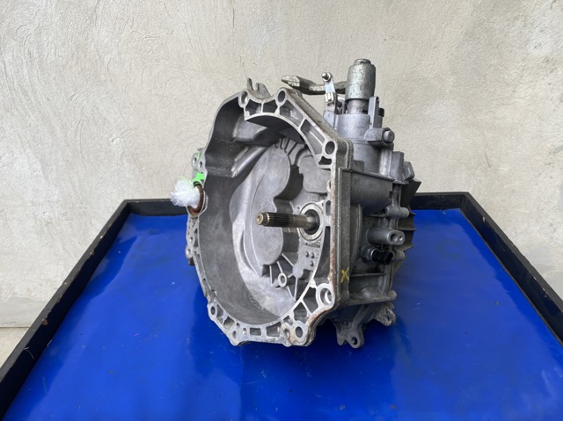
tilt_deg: -28.8
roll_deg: +0.7
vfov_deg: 53.0
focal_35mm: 26
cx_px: 282
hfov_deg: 67.3
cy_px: 210
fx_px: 423
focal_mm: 4.25
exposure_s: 1/133
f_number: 1.8
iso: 32
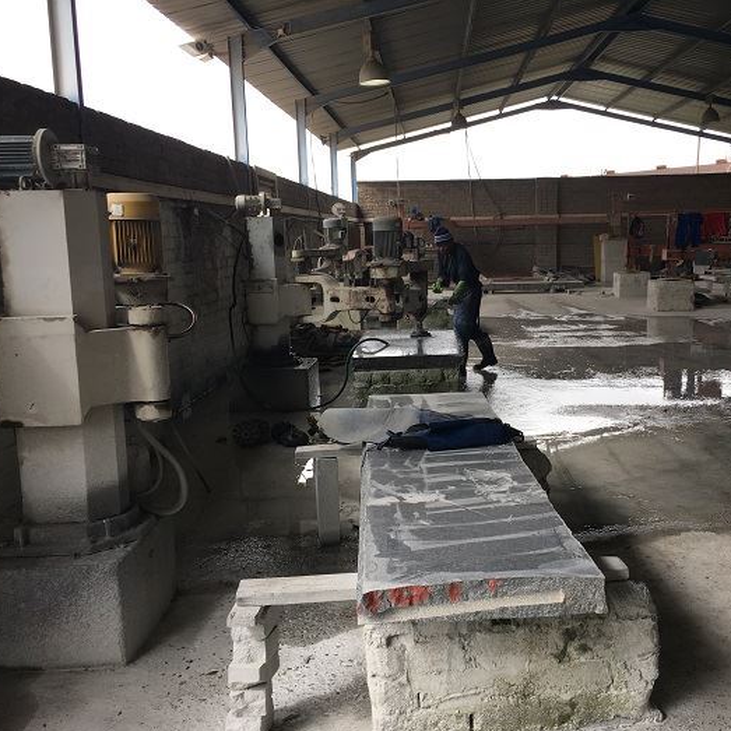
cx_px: 457
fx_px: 836
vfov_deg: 47.2
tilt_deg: -8.4
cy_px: 372
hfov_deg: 46.8
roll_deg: +1.5
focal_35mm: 35
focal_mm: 4.15
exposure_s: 1/169
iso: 25
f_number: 2.2
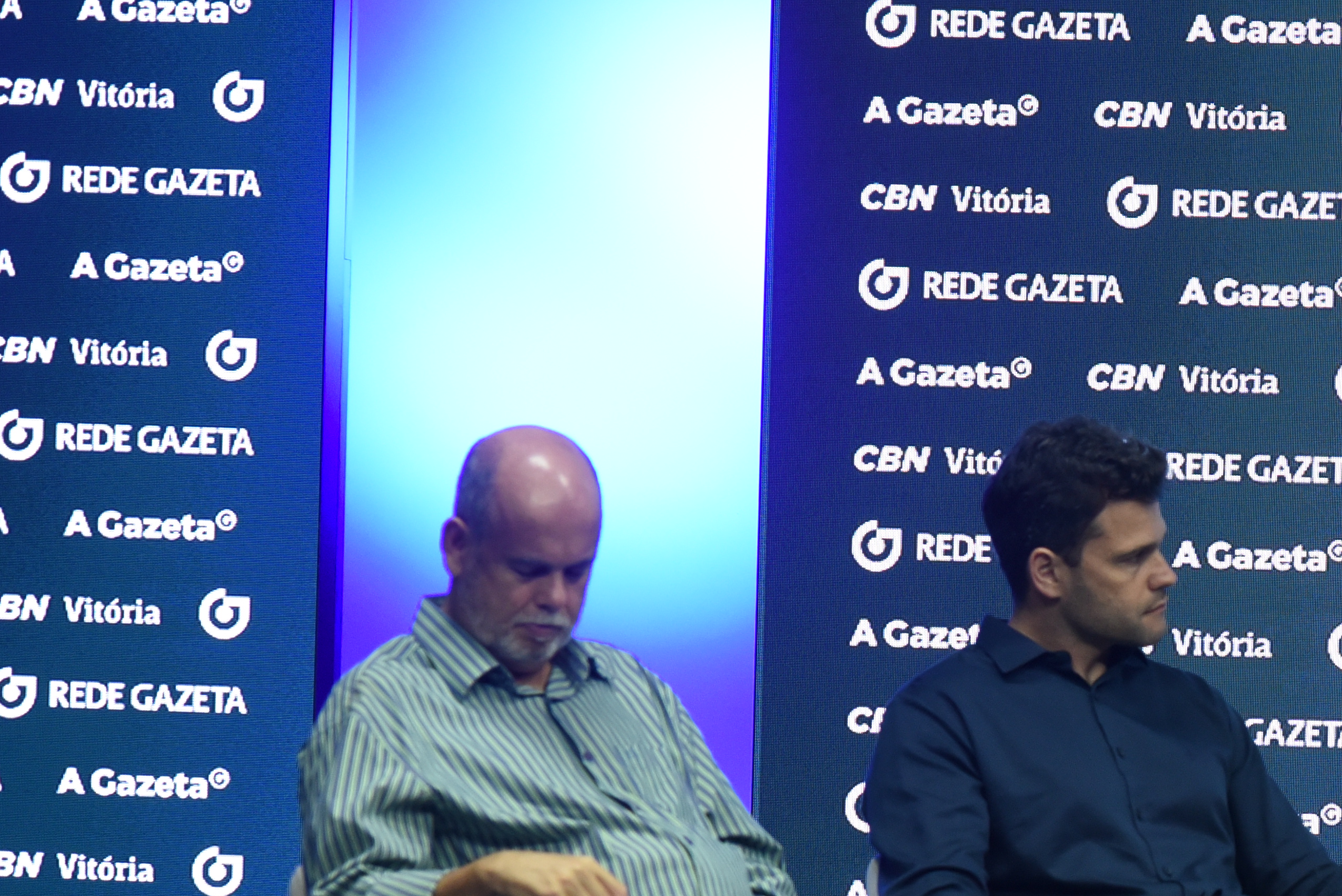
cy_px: 720
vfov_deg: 7.8
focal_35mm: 177
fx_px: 6601
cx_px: 1520
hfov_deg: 11.4
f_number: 4
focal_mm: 75
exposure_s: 1/160
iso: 2000
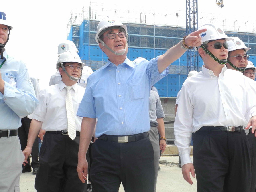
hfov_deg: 29.7
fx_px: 481
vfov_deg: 22.6
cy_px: 99
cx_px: 158
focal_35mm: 65
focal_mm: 10.7
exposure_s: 1/125
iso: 100
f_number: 6.3
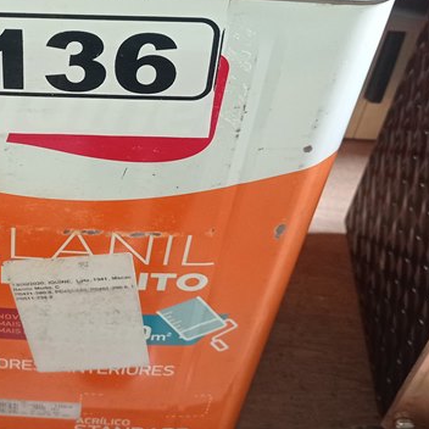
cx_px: 45
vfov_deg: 23.8
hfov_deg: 23.4
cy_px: 117
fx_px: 1010
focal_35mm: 72
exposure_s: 1/30
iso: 186
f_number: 1.79
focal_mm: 4.7
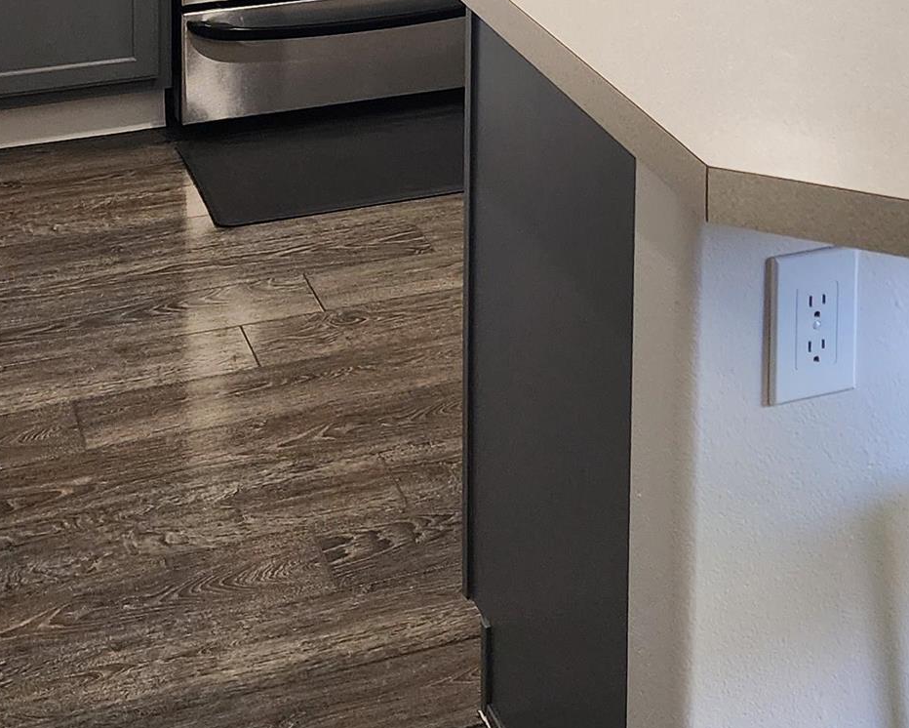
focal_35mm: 74
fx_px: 1991
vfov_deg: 18.3
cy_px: -375
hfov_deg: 25.4
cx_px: 681
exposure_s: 1/120
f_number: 1.8
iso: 250
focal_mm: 6.4
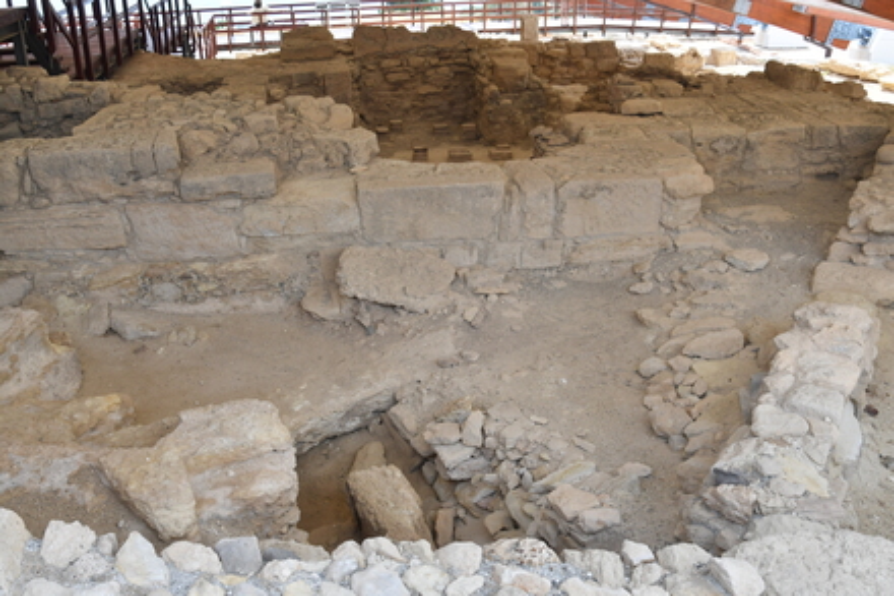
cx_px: 447
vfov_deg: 36.8
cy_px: 298
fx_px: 894
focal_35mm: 36
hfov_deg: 53.1
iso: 250
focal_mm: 24
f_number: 5.6
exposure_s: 1/320
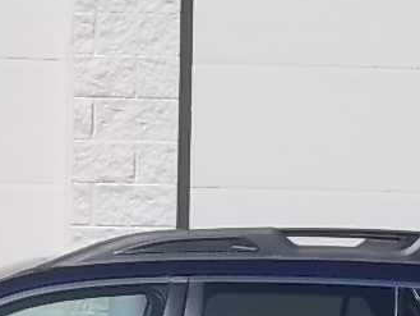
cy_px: 411
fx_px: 2221
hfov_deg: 10.8
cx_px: 94
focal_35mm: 183
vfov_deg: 8.0
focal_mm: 8.3
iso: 64
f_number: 10.28
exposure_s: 1/200
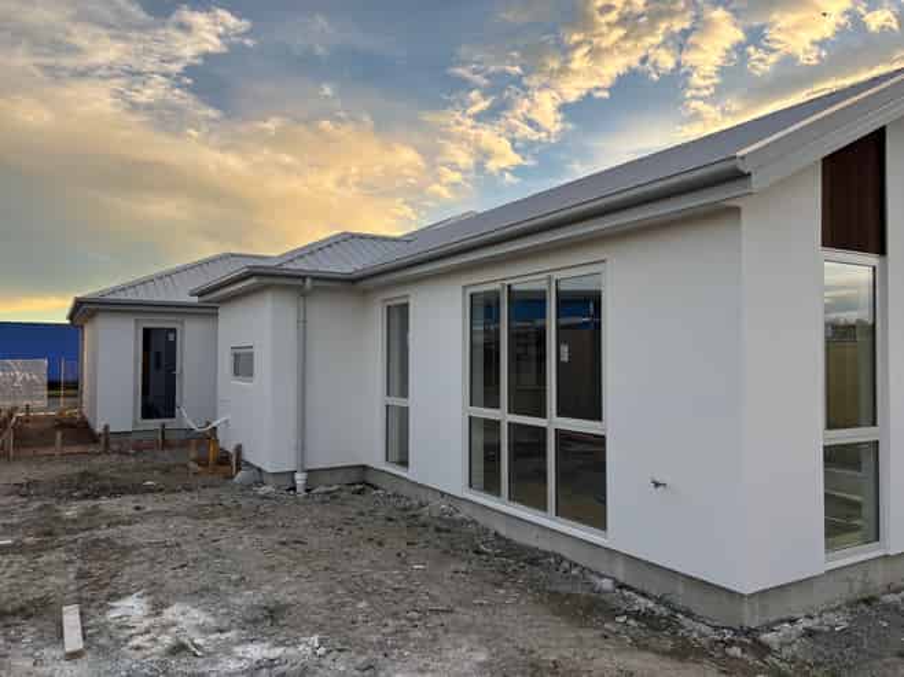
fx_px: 679
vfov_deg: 53.0
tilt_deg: +1.8
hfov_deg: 67.3
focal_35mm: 26
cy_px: 338
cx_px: 452
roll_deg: -0.1
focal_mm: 5.96
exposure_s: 1/707
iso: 50
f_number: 1.6
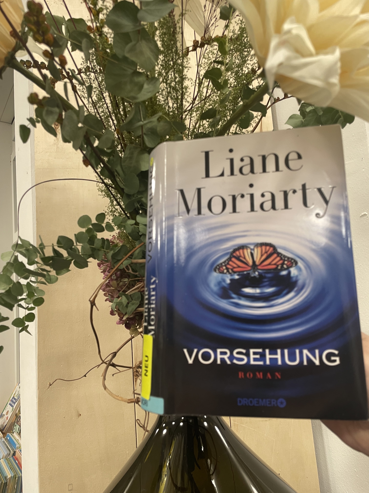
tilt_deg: +7.2
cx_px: 184
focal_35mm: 26
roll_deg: +5.1
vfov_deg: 67.3
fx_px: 370
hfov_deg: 53.1
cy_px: 246
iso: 125
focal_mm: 4.2
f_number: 1.6
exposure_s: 1/66
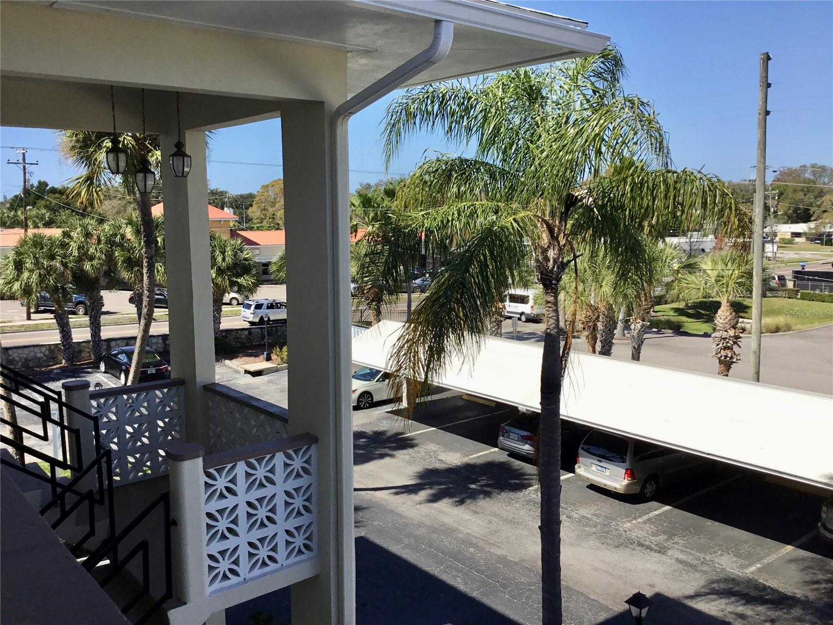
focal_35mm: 31
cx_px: 416
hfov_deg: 58.4
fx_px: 746
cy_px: 312
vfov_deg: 45.4
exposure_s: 1/1404
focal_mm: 3.3
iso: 25
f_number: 2.4
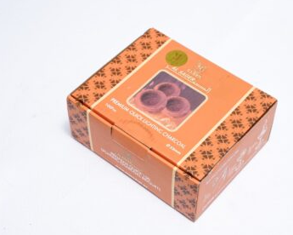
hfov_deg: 23.3
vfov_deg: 18.7
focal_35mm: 82
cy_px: 116
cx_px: 164
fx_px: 711
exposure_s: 1/250
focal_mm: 70
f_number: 9
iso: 3200
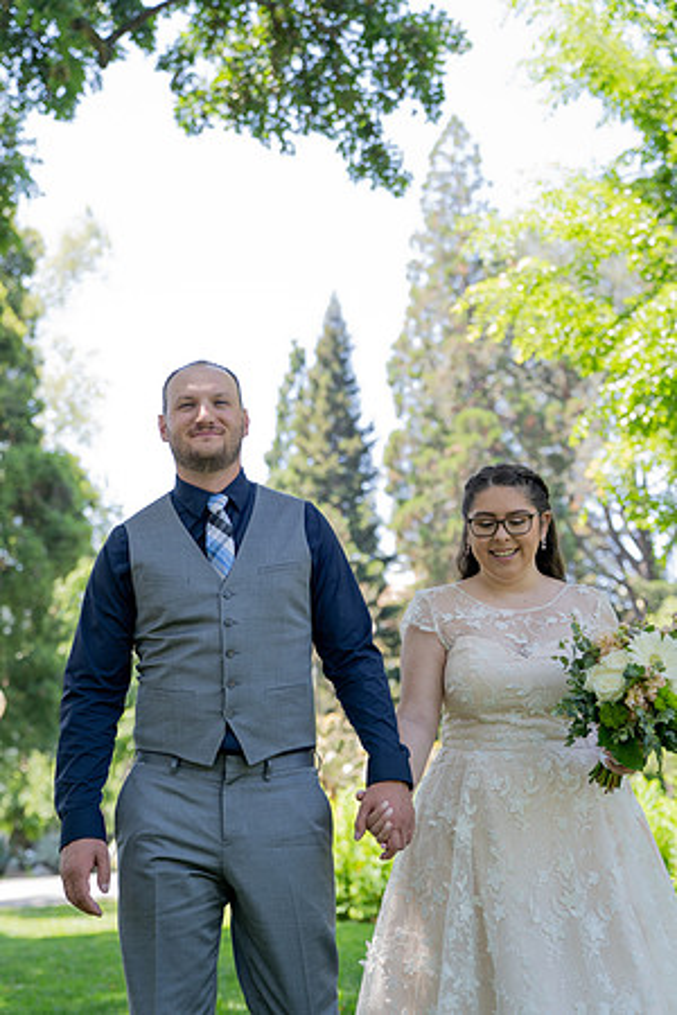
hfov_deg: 28.1
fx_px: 1354
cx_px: 338
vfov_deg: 41.1
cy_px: 508
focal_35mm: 48
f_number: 2.8
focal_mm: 48
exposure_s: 1/320
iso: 250
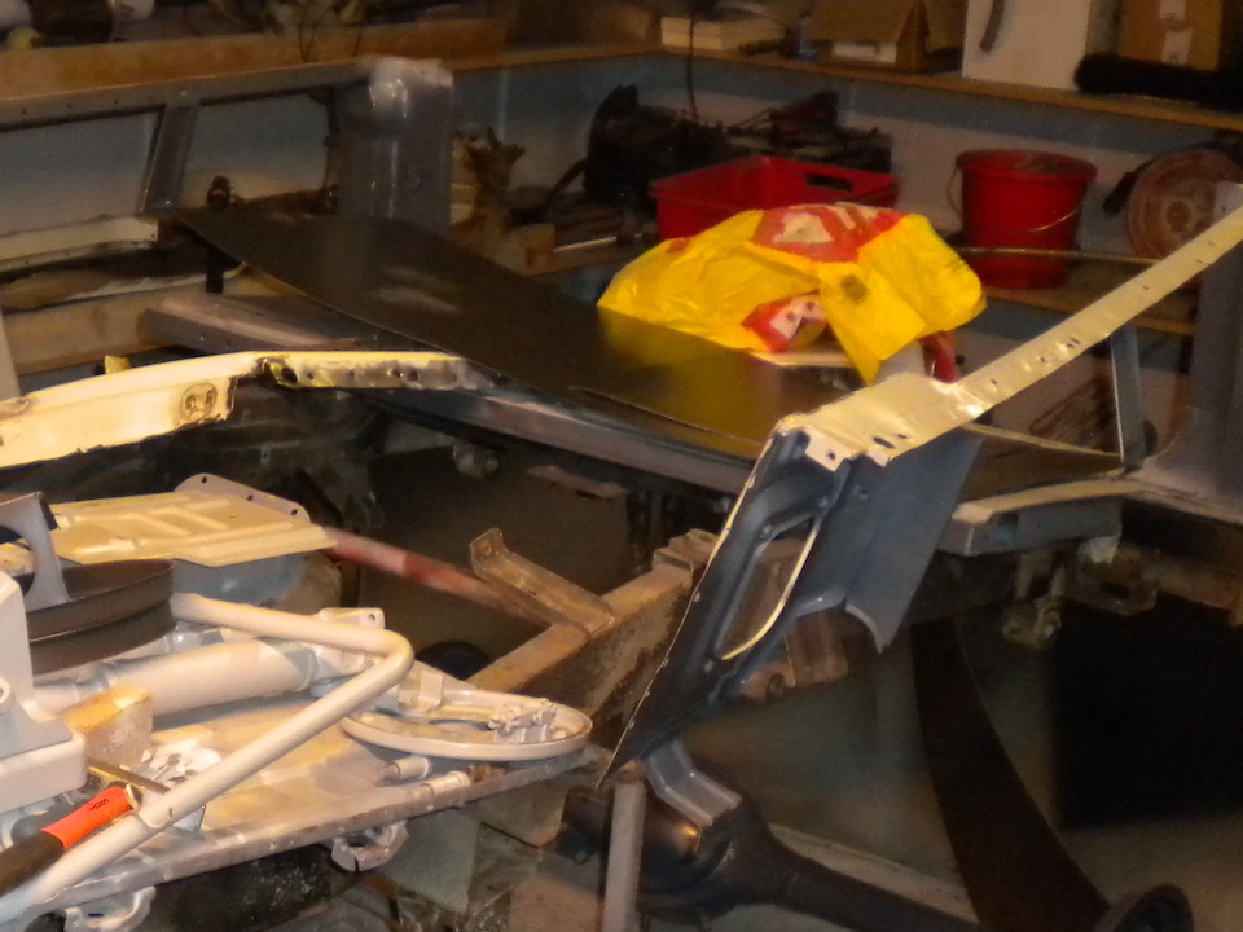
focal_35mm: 70
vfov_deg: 20.9
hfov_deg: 27.1
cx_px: 206
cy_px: 645
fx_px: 2514
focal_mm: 6.3
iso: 400
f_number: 3.1
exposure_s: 1/30
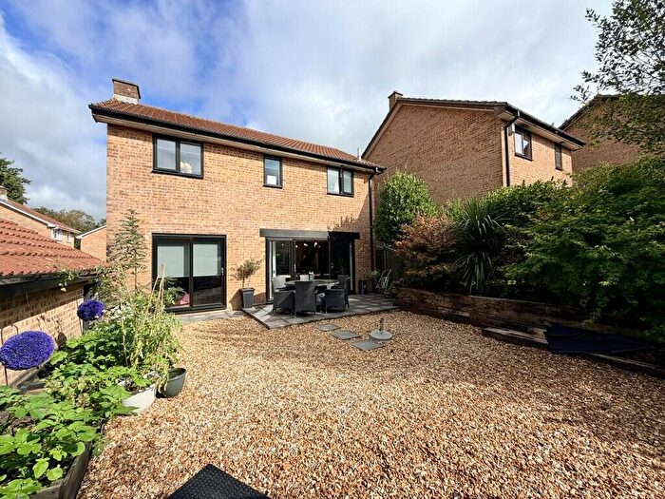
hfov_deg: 102.1
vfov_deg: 85.7
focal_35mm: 14
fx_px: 269
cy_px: 250
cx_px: 332
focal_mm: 2.22
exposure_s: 1/914
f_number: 2.2
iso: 20
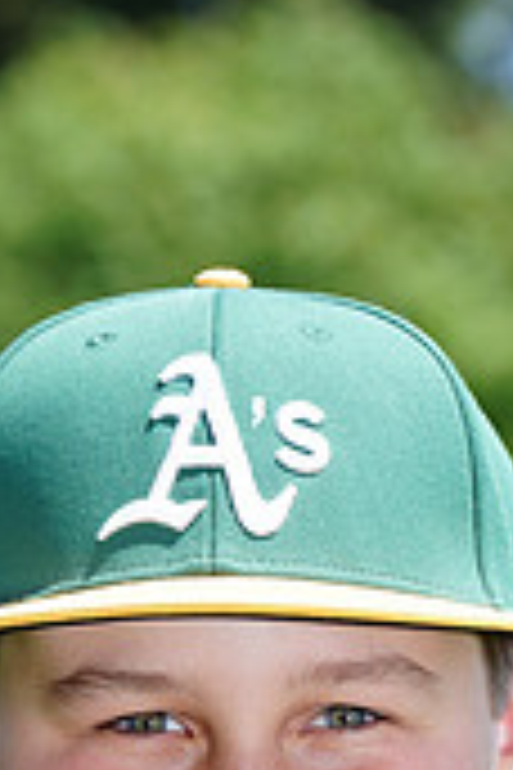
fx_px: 12140
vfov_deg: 3.6
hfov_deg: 2.4
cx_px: 317
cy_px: 1238
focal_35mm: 568
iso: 200
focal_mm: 167
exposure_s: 1/200
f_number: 9
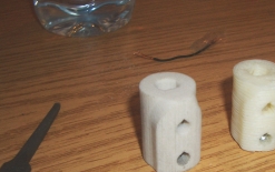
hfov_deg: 33.0
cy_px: 129
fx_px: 450
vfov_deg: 21.5
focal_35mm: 60
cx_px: 218
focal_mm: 5.8
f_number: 2.6
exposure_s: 1/60
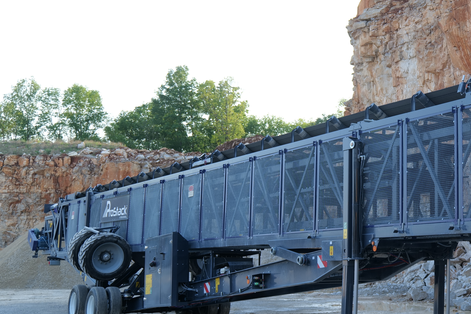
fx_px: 772
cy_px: 129
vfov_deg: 23.0
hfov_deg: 31.8
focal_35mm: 59
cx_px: 449
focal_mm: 30
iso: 100
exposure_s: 1/125
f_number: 4.5
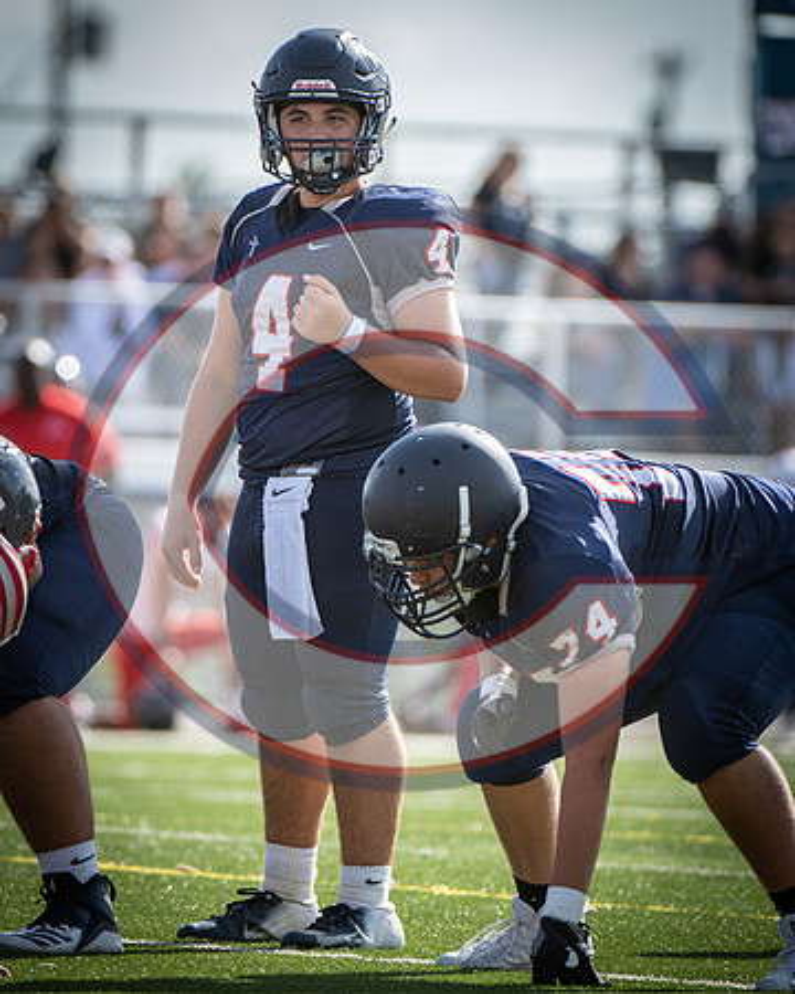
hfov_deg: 3.3
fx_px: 14005
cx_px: 357
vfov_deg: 4.1
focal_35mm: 476
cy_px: 434
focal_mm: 300
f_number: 4
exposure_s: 1/1000
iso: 250
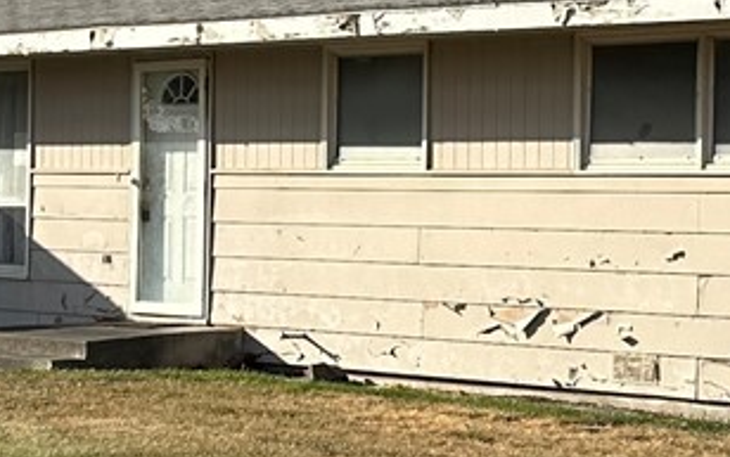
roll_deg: -0.7
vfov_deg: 9.9
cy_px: 152
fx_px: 2628
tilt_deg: +1.6
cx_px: 348
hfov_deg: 15.8
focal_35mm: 132
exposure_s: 1/5263
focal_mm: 6.86
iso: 80
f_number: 1.78
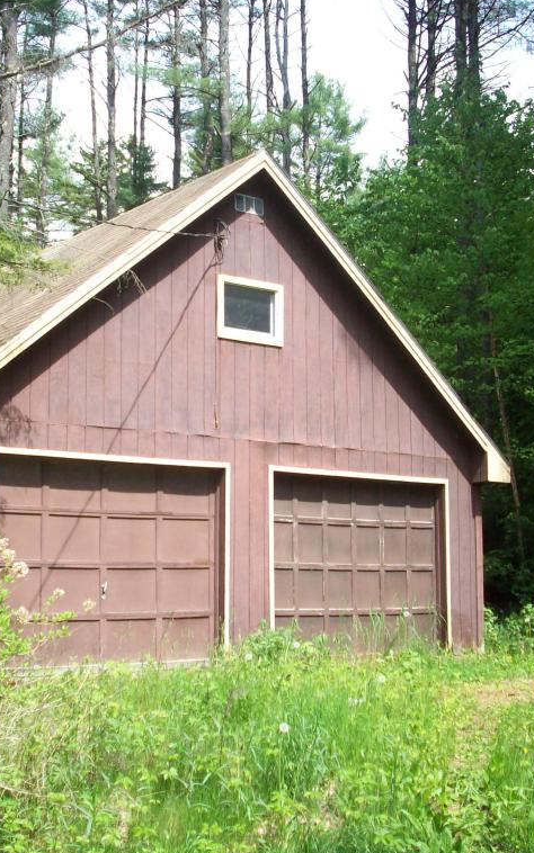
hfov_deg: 24.4
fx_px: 1234
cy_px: 429
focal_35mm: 53
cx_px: 222
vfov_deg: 38.2
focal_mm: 6.2
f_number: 2.8
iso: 80
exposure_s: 1/358
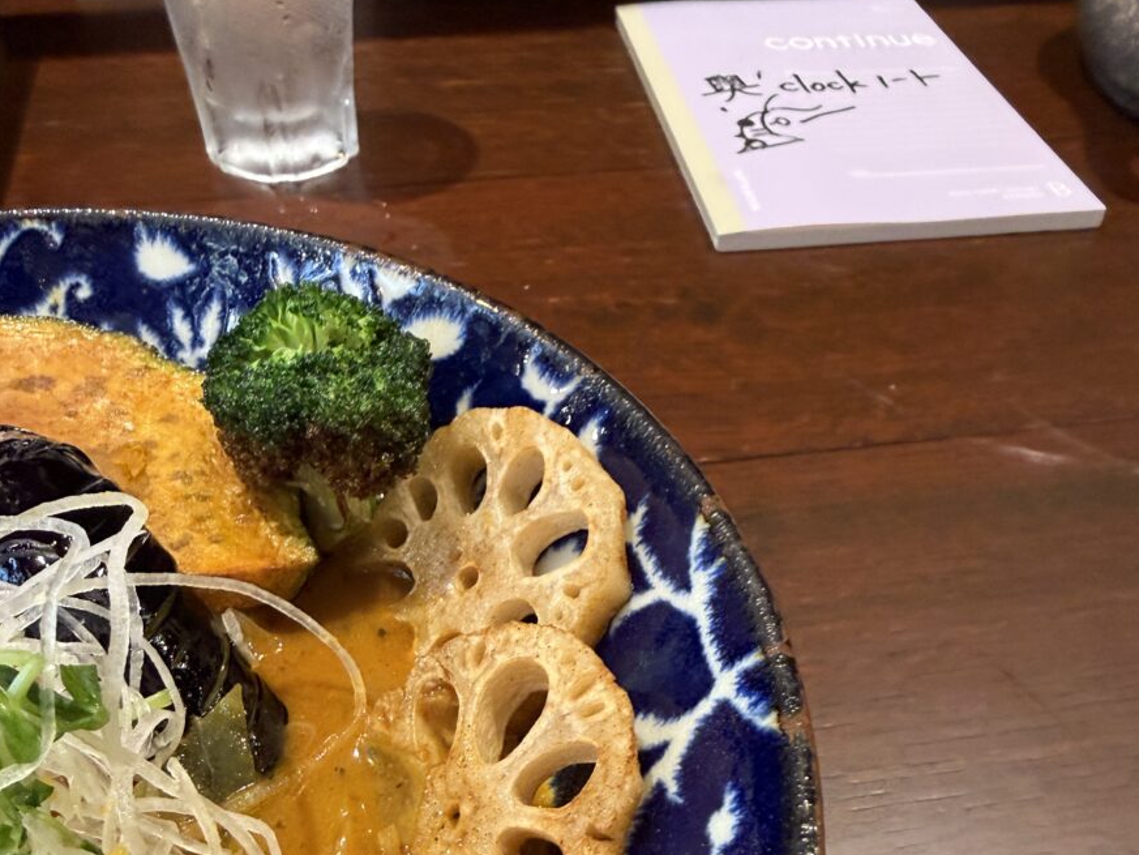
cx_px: 562
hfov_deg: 55.3
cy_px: 681
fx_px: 1086
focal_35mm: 33
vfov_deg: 41.2
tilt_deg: -46.5
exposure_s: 1/50
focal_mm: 2.22
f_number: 2.2
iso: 400
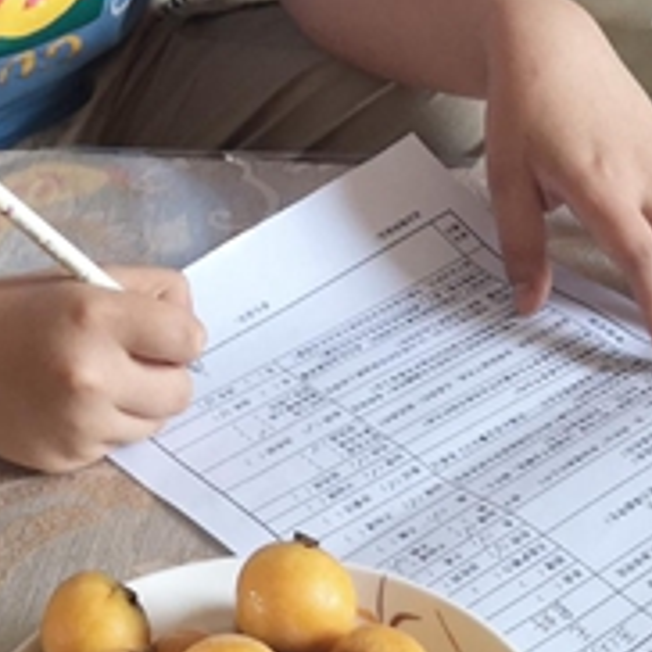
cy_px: -258
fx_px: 2238
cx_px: 107
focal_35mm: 105
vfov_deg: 15.6
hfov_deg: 16.4
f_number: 1.8
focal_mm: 3.95
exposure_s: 1/36.1
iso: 200
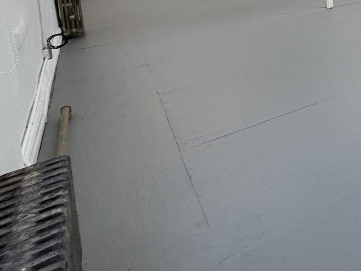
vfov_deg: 33.2
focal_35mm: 36
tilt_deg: -4.5
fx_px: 375
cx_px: 450
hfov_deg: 36.8
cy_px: -46
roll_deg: +1.4
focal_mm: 2.22
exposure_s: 1/120
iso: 100
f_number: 2.2
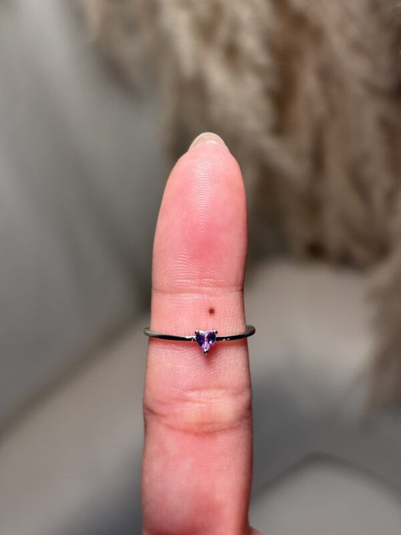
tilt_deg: -54.7
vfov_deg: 36.8
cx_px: 200
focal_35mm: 52
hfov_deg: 28.0
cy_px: 268
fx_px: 803
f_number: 1.6
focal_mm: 5.96
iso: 50
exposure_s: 1/60
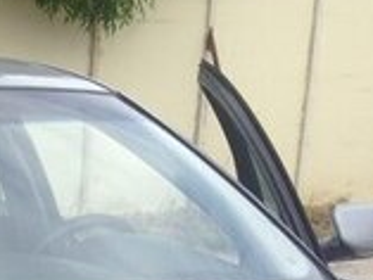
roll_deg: +0.8
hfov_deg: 12.8
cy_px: 518
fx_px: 1585
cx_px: -176
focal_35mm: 147
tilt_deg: -16.9
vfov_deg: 9.6
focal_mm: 4.28
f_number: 2.4
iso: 50
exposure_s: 1/968
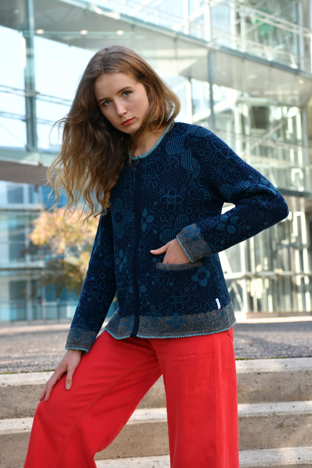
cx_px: 156
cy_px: 234
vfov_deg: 28.8
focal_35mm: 70
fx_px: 910
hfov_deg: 19.5
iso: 100
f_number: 5.6
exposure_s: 1/90
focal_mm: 70
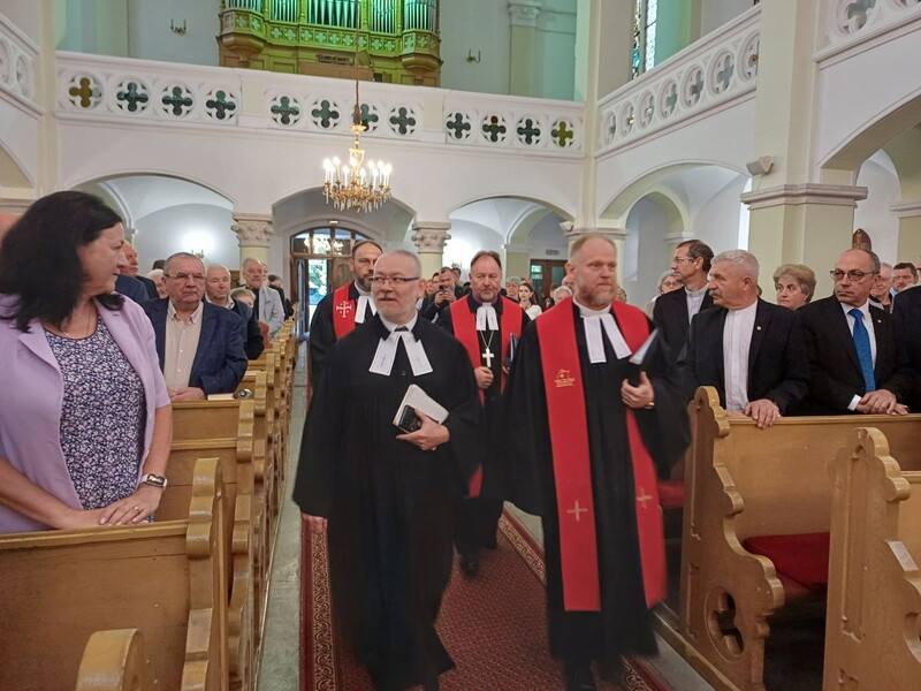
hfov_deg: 69.4
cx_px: 460
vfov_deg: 54.9
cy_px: 346
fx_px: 665
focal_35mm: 25
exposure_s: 1/25
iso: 400
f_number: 1.8
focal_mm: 4.65
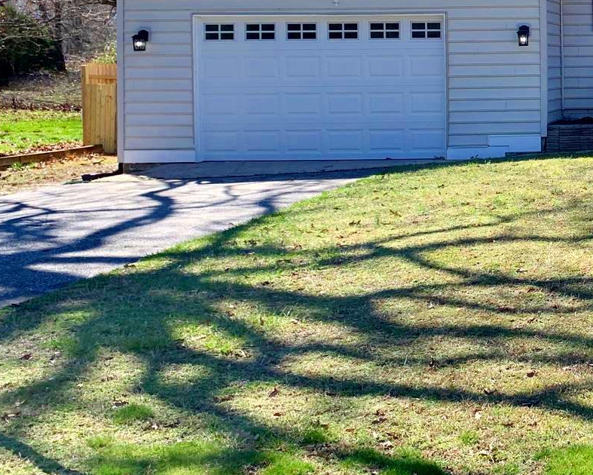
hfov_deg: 25.4
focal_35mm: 66
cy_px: 78
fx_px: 1159
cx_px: 732
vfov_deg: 22.8
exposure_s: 1/1136
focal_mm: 4.25
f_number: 1.8
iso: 25
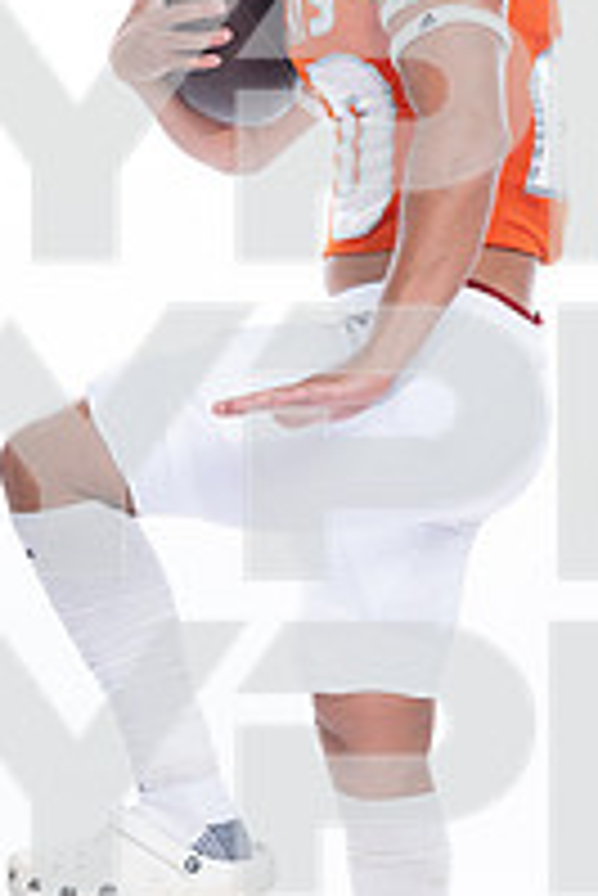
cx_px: 193
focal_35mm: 113
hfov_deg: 12.1
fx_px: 2810
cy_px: 446
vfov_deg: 18.1
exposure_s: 1/250
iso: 400
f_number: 5.6
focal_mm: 50
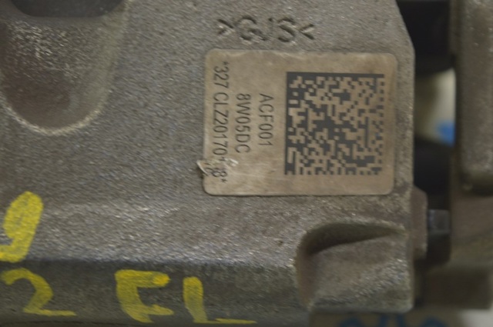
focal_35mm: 82
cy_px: 164
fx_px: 1128
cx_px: 246
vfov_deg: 16.5
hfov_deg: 24.6
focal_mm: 55
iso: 400
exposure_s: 1/20
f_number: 5.6
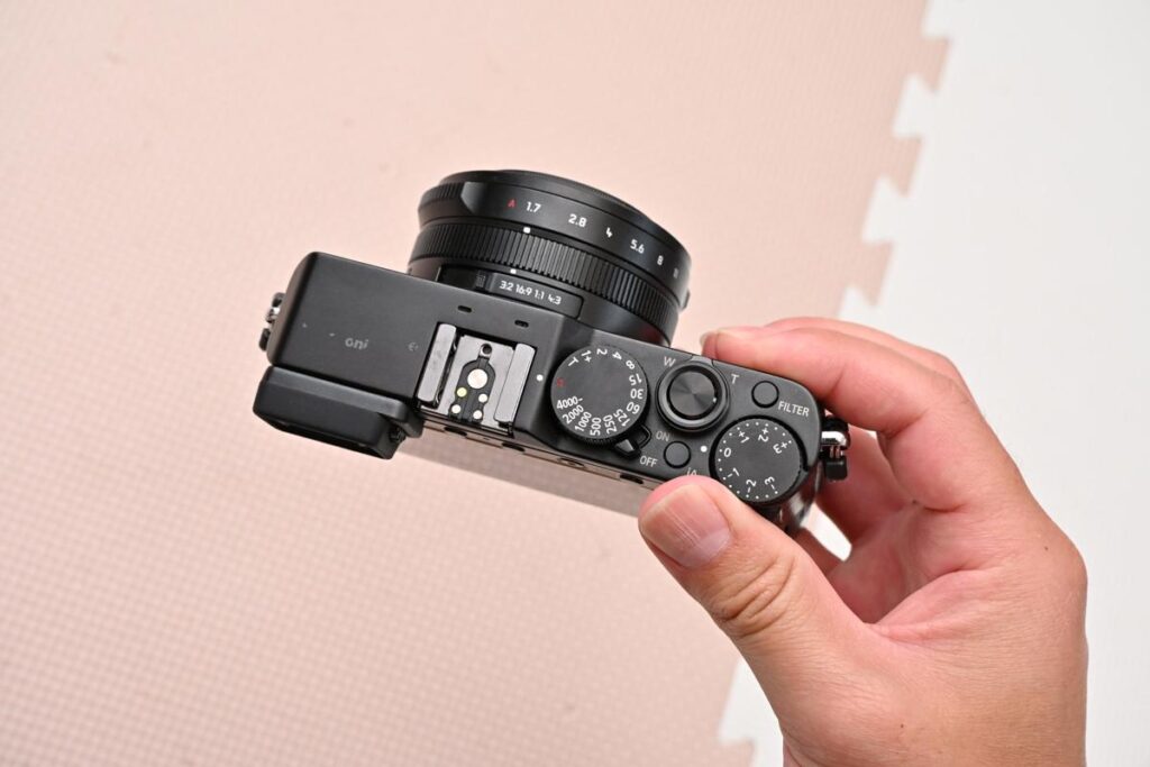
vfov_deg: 28.5
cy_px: 384
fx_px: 1509
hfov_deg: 41.7
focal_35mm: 47
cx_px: 575
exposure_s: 1/203
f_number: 8
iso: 800
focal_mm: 31.5
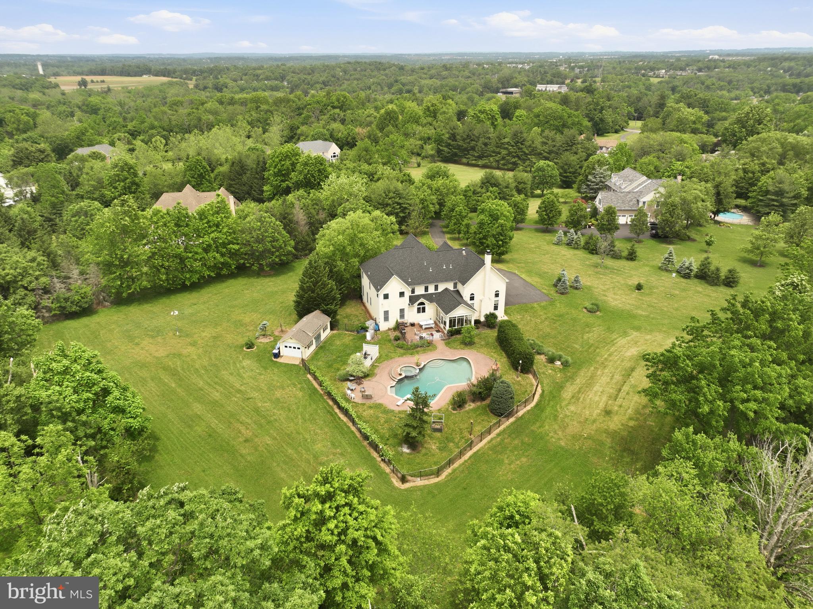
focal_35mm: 24
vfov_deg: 56.8
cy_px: 304
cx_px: 406
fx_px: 563
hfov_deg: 71.6
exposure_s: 1/1250
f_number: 2.8
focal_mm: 12.3
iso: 100
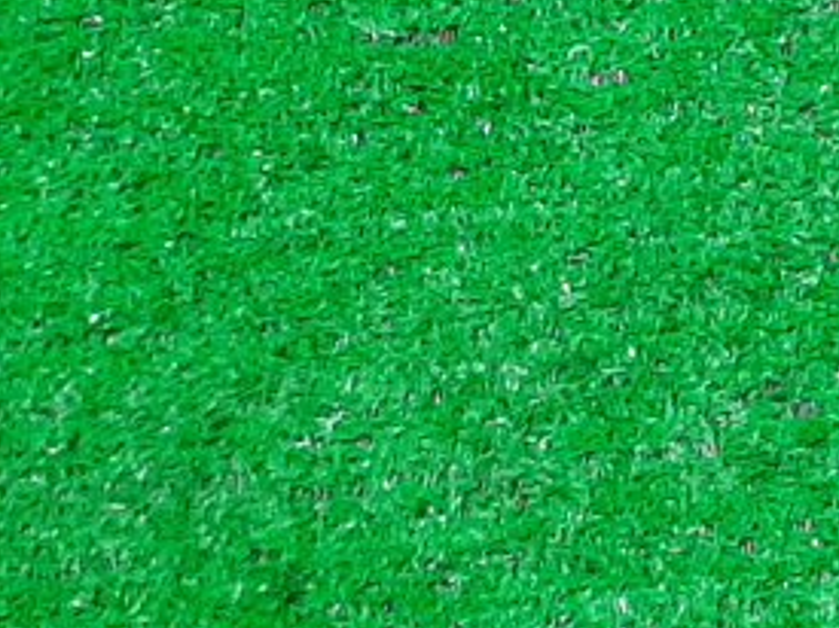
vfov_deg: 9.5
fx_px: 3295
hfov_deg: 11.9
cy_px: -951
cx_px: 1995
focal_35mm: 136
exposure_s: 1/50
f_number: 1.7
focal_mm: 3.93
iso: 149
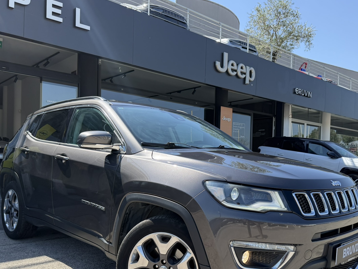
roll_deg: -1.7
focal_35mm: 33
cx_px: 190
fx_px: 341
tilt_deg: -1.6
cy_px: 167
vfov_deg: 42.6
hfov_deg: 55.3
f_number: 1.78
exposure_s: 1/2232
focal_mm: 6.76
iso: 100
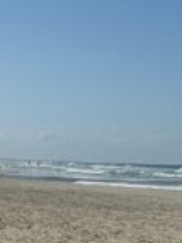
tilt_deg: +6.9
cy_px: -51
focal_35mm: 172
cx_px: -223
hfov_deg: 8.1
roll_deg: -2.2
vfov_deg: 11.3
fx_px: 1208
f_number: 1.78
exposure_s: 1/13699
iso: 80
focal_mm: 6.86
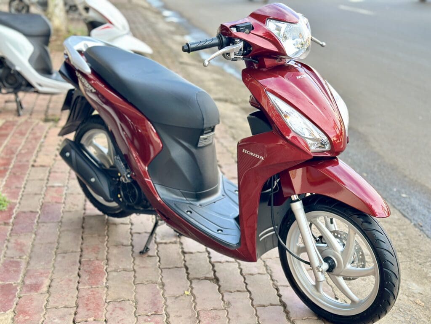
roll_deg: +1.3
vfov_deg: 30.3
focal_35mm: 48
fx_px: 598
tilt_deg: -18.6
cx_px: 216
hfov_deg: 39.7
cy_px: 162
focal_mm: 6.86
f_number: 1.78
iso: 80
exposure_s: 1/250
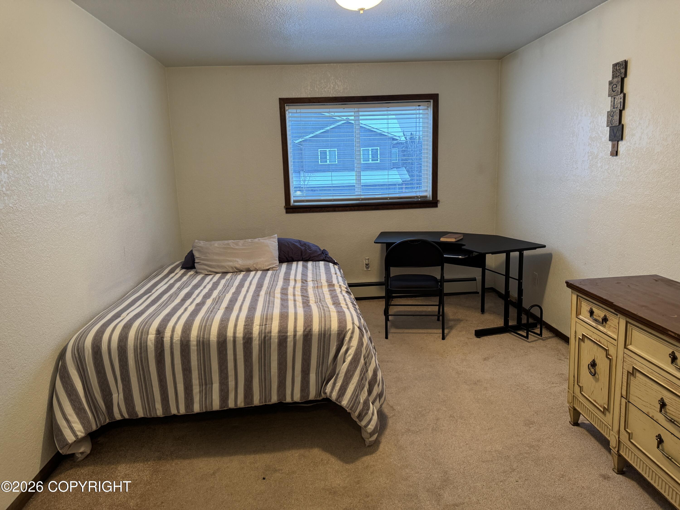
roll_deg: +1.8
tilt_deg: -11.1
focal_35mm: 24
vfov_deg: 56.8
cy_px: 255
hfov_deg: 71.6
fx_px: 471
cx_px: 340
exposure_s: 1/60
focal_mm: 6.76
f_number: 1.78
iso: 250
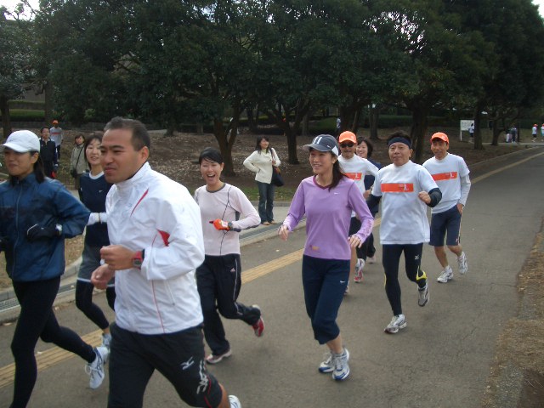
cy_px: 204
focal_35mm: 35
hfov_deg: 52.6
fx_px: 550
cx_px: 272
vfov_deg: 40.7
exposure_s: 1/500
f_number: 2.6
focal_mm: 5.8
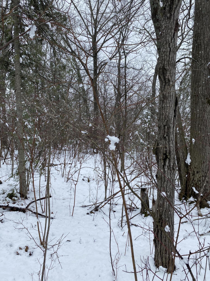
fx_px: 210
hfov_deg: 53.1
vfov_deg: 67.3
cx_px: 105
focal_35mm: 26
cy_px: 140
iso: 32
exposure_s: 1/1063
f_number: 1.8
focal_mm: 4.25
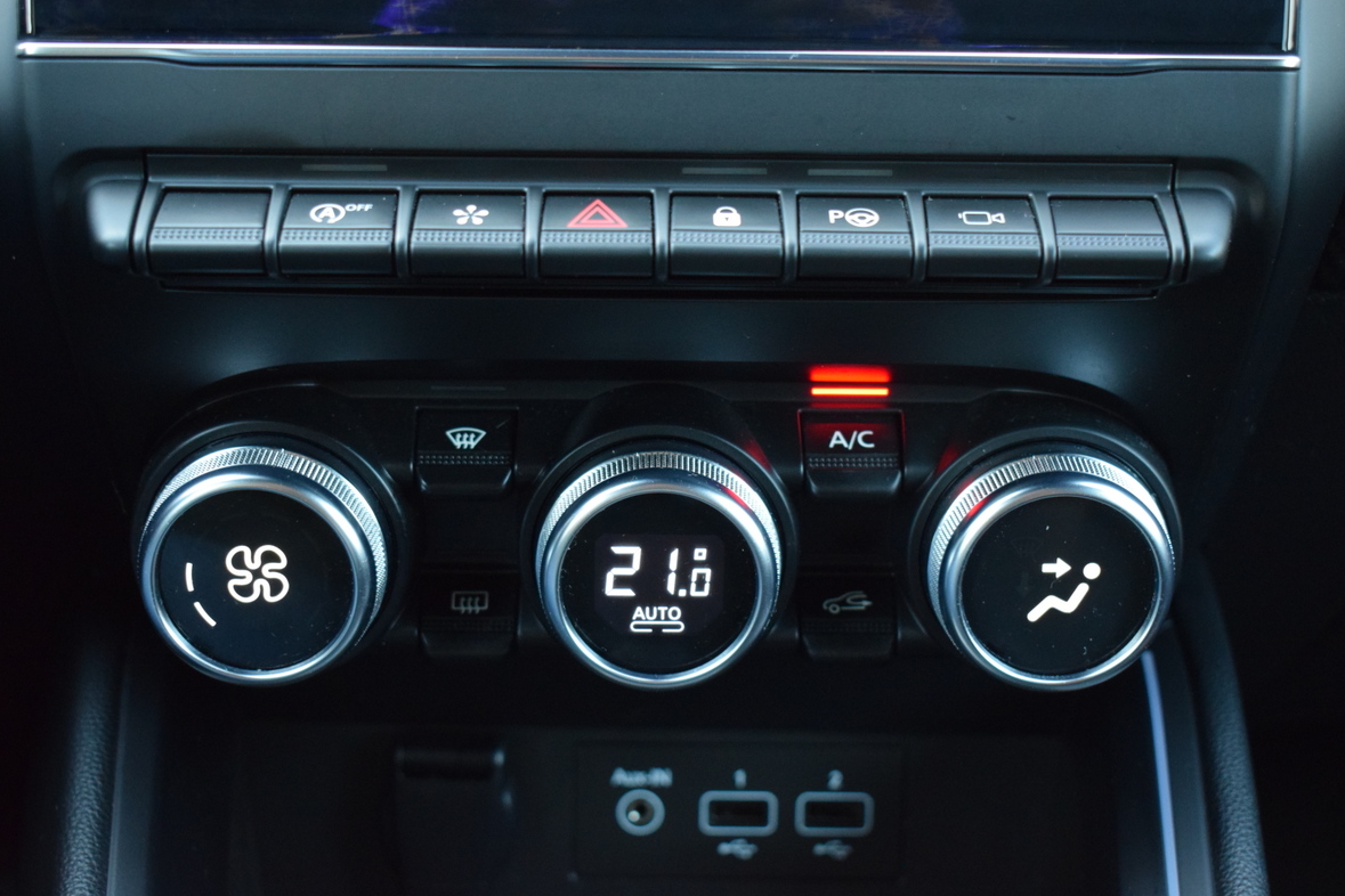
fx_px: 2167
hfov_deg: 34.5
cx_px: 683
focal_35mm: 58
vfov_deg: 23.4
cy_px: 449
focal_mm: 38
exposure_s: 1/60
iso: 2800
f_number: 4.8
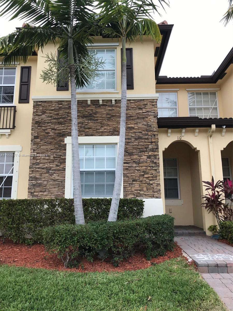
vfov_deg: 63.4
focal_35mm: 28
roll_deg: -0.2
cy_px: 156
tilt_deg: +12.1
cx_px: 116
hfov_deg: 49.7
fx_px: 251
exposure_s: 1/40
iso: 20
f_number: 1.8
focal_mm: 3.99
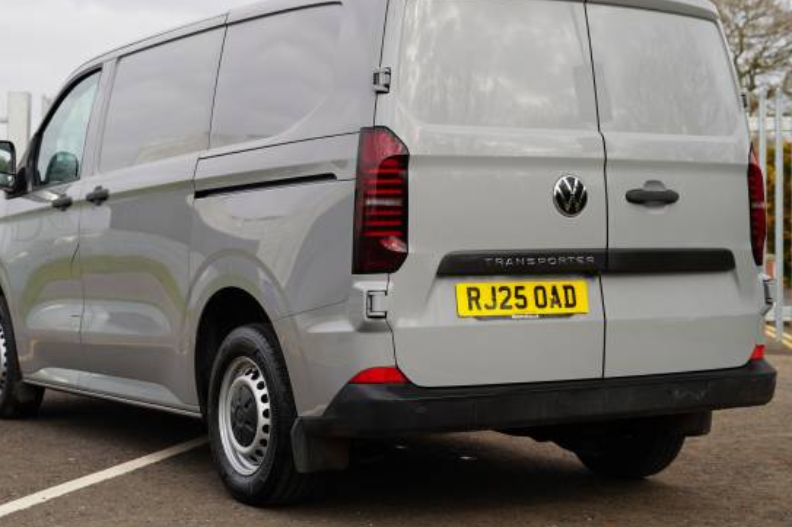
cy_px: 223
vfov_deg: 20.3
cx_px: 395
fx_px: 1469
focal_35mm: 67
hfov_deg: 30.2
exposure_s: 1/160
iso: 100
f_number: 5
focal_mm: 56.7
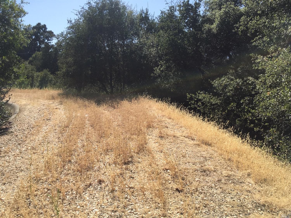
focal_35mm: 29
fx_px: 244
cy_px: 109
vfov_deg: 48.2
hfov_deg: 61.7
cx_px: 146
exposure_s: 1/1603
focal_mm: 4.15
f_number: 2.2
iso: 25
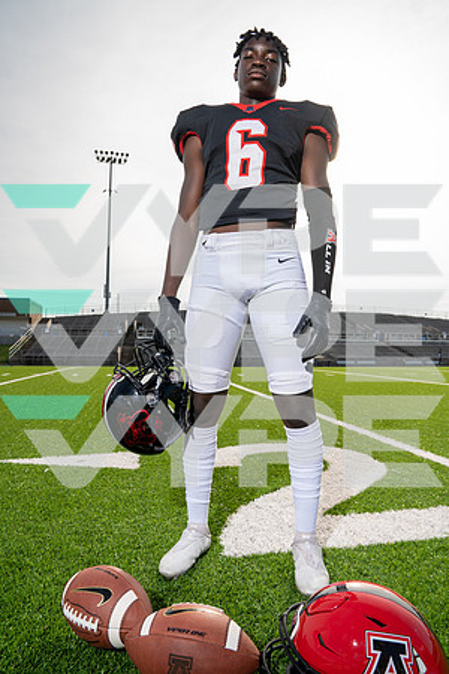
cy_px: 337
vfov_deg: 73.7
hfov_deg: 53.1
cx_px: 224
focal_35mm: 24
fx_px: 449
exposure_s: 1/250
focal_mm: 24
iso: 100
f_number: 6.3
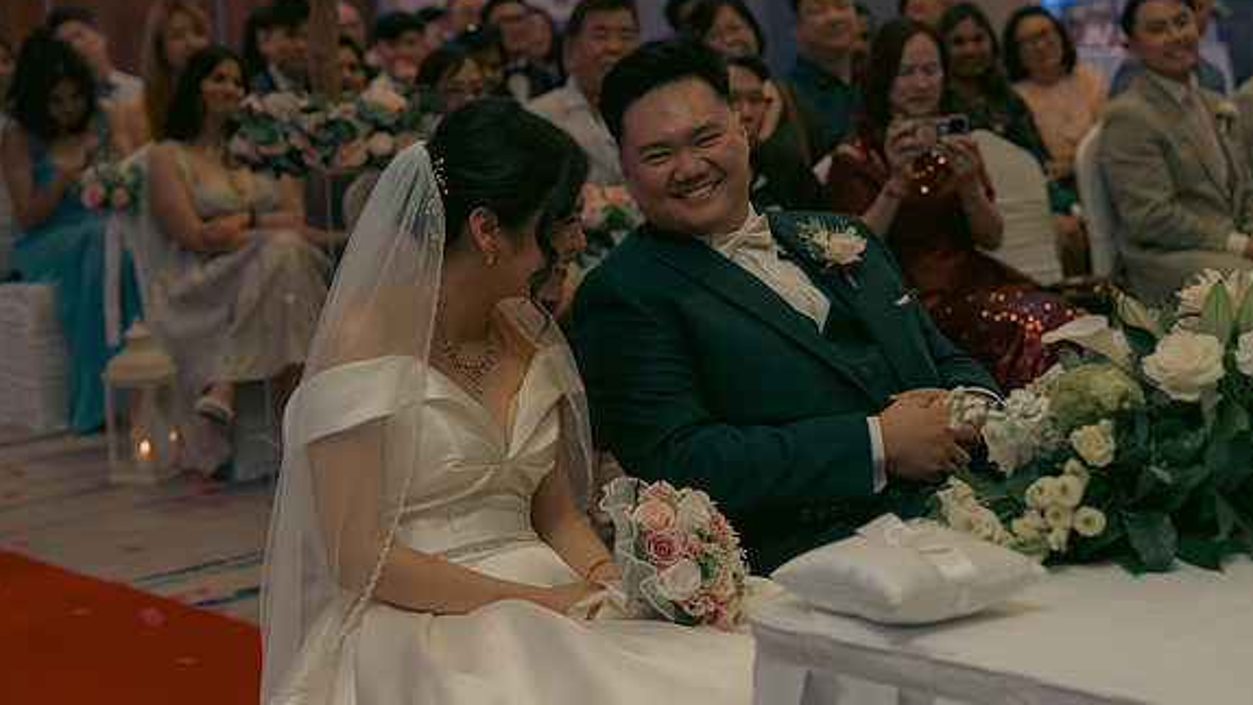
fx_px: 2426
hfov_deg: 29.0
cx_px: 626
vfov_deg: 16.5
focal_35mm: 73
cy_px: 359
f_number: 3.5
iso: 2500
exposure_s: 1/160
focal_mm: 69
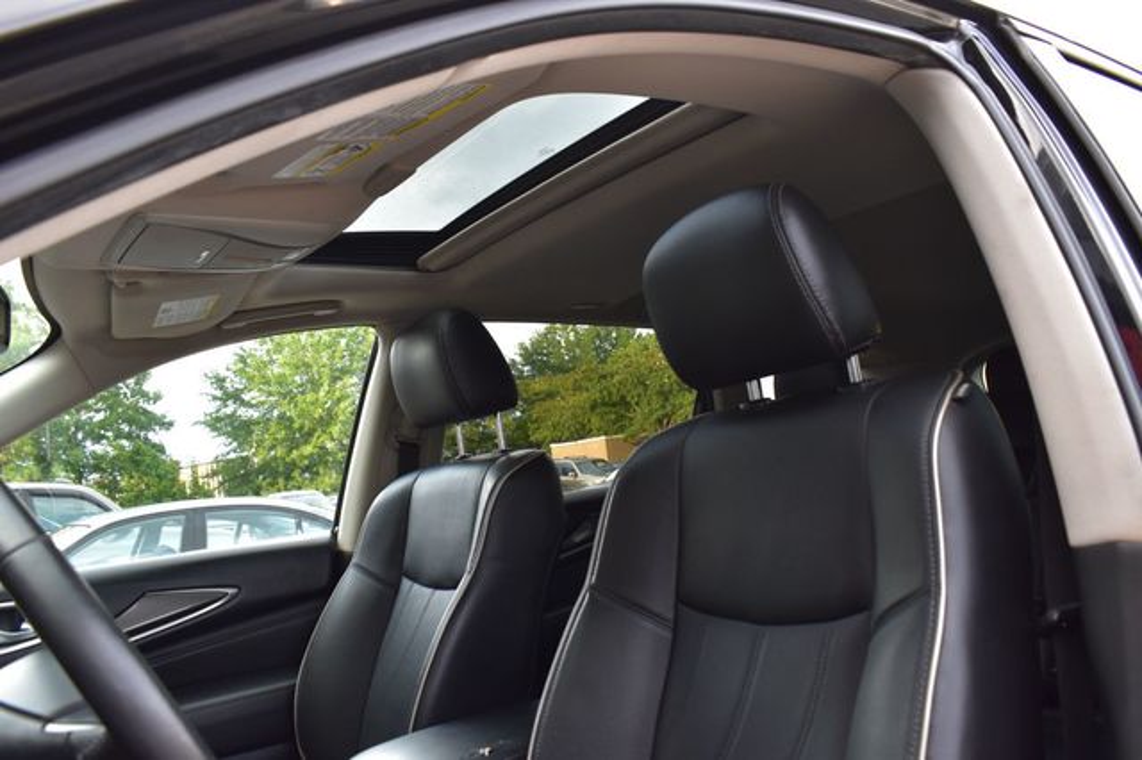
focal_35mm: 30
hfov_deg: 62.0
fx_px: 951
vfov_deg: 43.6
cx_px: 571
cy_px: 380
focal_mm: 20
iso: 400
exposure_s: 1/50
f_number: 8
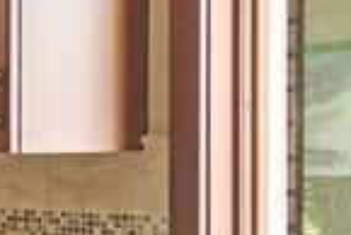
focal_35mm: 120
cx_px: -792
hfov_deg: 10.2
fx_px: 1171
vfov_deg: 11.2
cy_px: 299
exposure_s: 10
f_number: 9
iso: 320
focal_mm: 17
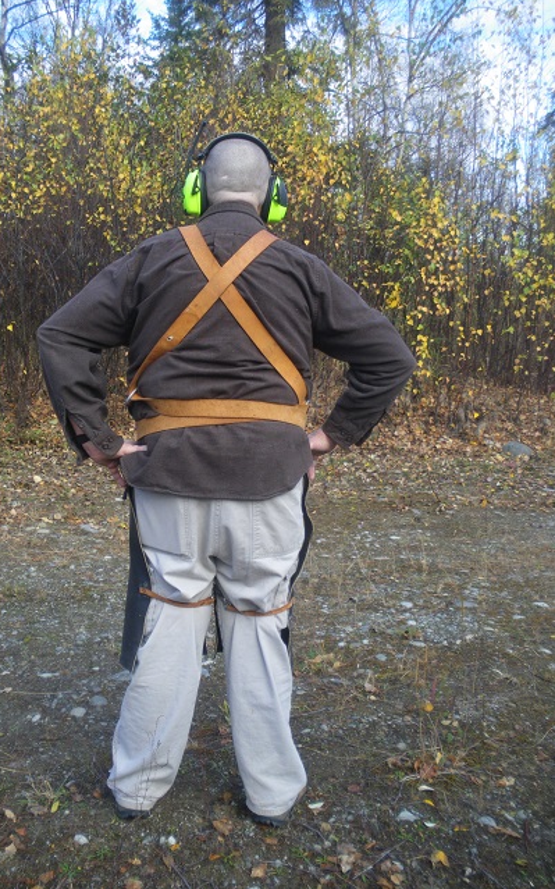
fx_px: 944
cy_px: 450
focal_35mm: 39
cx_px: 239
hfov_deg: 32.7
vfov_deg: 50.4
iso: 64
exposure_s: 1/100
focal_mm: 6.3
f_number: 3.5
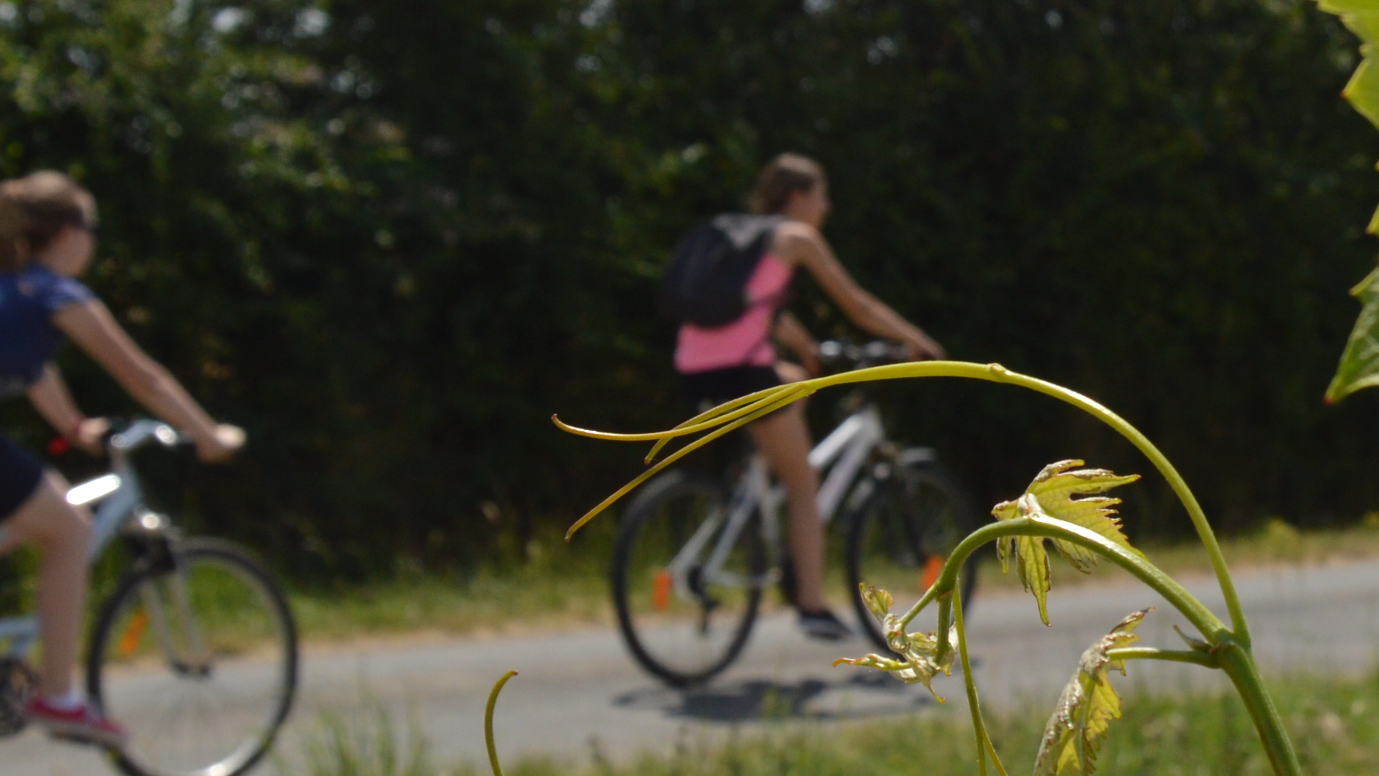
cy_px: 320
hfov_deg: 17.1
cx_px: 1352
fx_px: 4497
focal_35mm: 123
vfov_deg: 9.9
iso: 200
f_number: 8
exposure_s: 1/1000
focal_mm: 28
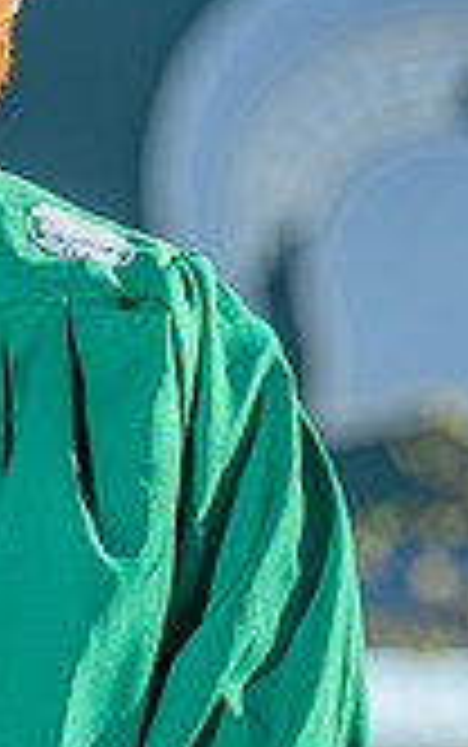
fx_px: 13710
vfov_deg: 3.1
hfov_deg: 2.0
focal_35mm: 673
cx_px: -159
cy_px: 336
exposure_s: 1/500
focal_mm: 170
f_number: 5.6
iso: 100
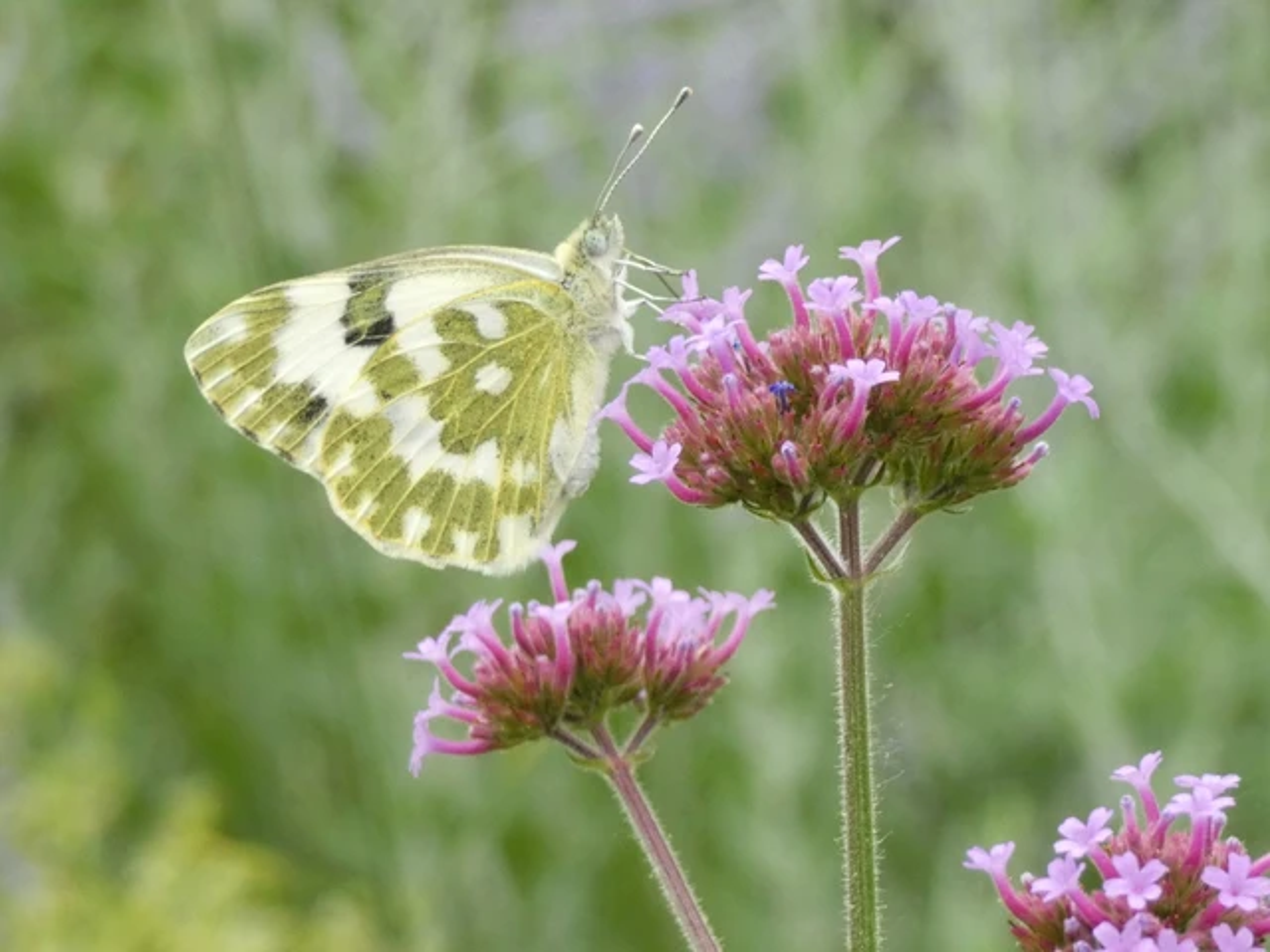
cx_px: 635
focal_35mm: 144
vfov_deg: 10.3
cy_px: 476
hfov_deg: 13.7
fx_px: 5283
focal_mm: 25.8
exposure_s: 1/80
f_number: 5.6
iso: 320
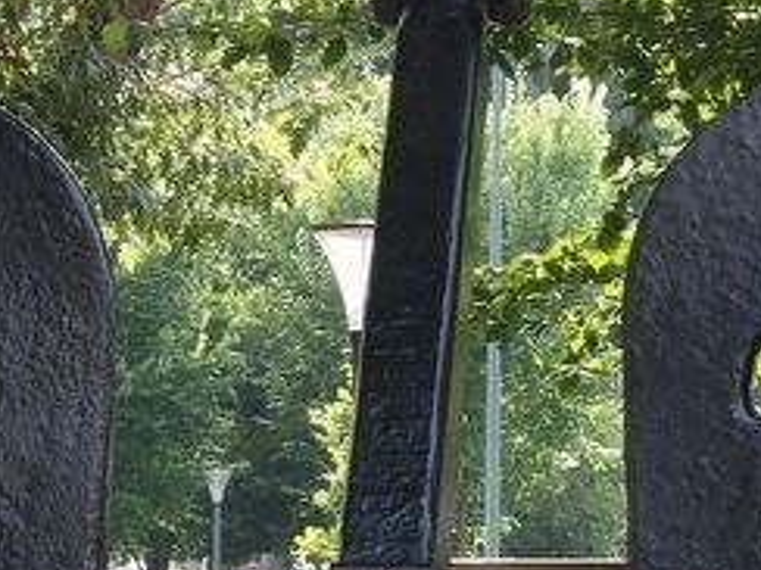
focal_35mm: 236
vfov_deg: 6.3
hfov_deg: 8.4
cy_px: 449
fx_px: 5188
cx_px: 380
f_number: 4.1
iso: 176
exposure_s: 1/100
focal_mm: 13
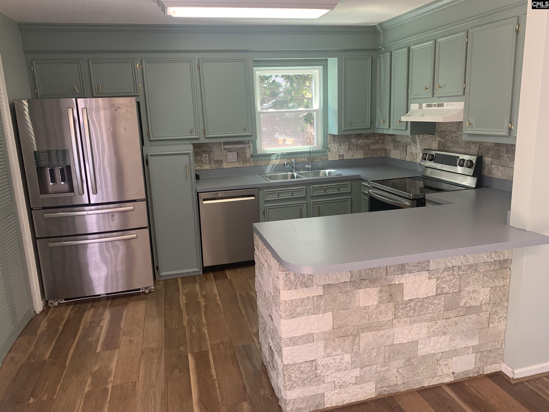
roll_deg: +2.0
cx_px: 274
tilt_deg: -12.4
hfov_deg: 67.3
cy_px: 206
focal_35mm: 26
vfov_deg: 53.1
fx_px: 412
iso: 100
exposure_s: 1/65
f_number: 1.8
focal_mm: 4.25
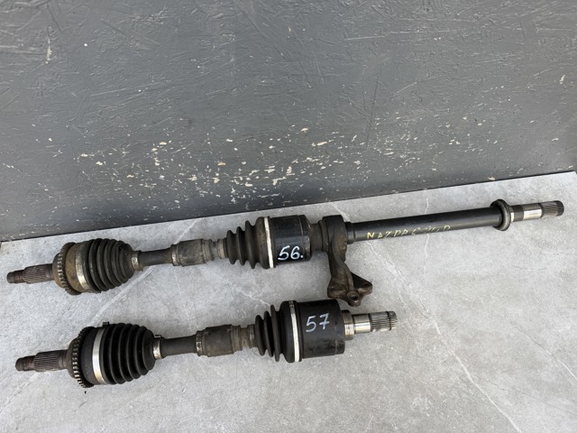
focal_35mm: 24
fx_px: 400
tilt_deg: -61.4
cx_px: 288
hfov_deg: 71.6
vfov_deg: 56.8
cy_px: 216
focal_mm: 6.76
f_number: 1.78
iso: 64
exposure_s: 1/217
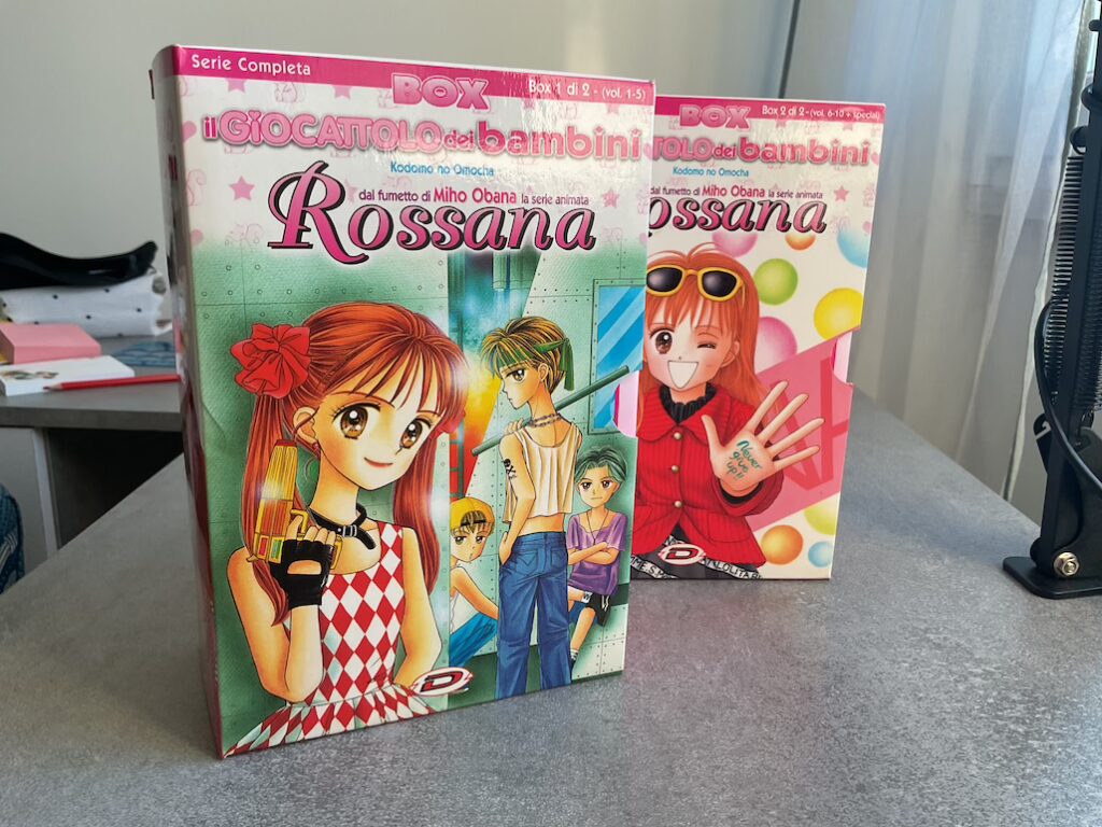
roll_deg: -1.3
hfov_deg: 61.7
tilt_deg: -15.6
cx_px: 551
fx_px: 923
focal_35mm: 29
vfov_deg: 48.2
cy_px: 414
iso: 40
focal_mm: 3
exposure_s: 1/120
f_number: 1.8
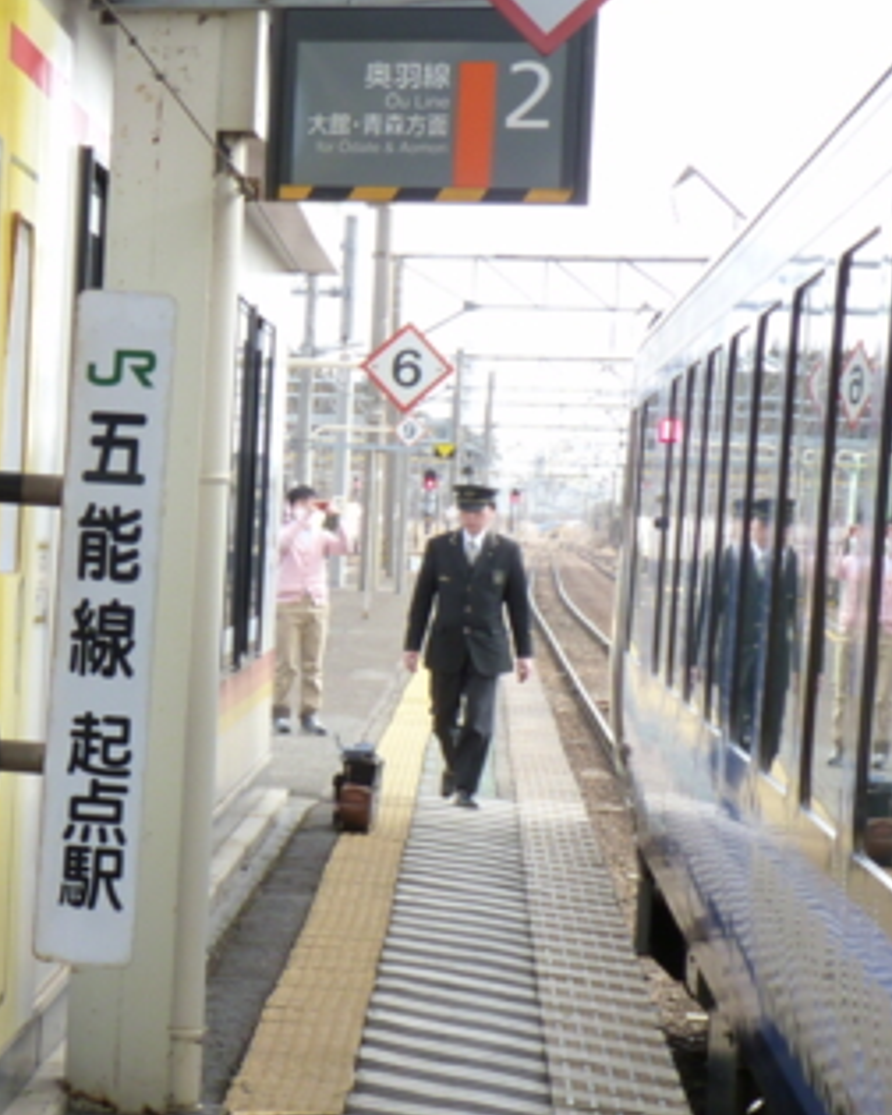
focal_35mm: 119
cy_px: 680
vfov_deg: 16.1
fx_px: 3927
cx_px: -460
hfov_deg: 12.3
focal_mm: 8.5
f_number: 4
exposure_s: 1/125
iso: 125
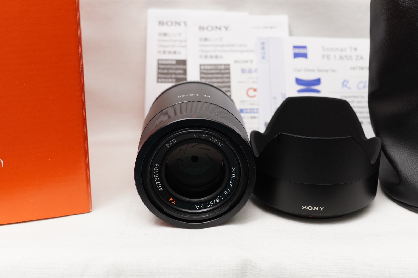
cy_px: 139
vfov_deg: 28.1
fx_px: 557
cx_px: 209
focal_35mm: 48
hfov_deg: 41.1
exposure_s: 1/60
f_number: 5.6
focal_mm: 32
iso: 640
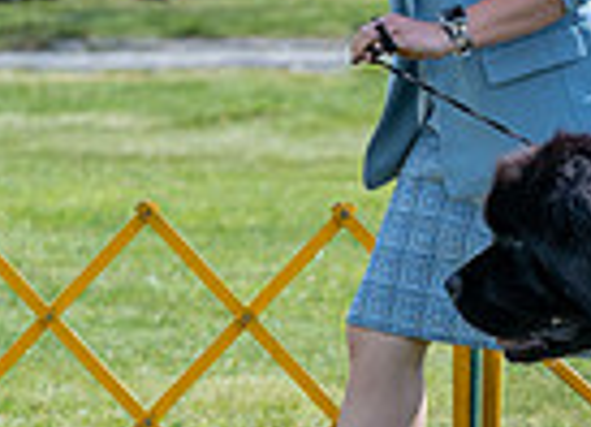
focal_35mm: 678
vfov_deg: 2.1
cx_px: 536
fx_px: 11425
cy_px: -89
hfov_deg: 3.0
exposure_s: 1/1600
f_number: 5
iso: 400
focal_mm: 129
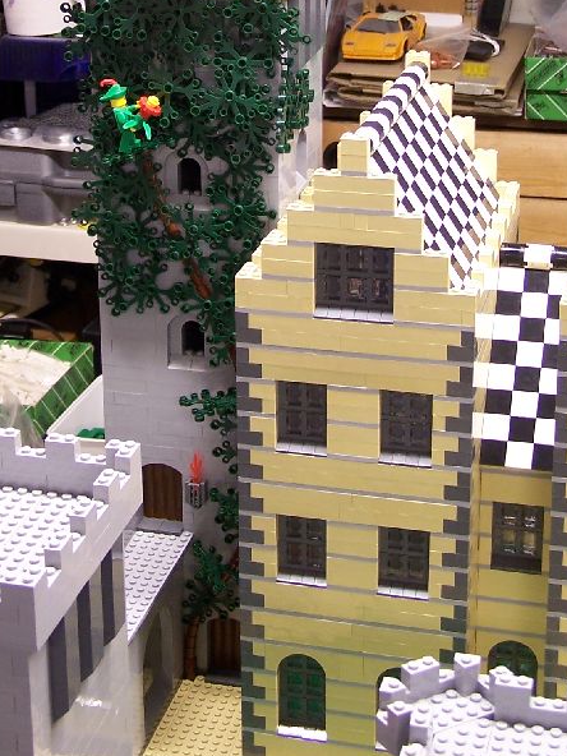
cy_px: 115
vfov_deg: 23.1
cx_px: 194
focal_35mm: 83
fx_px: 1813
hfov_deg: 17.7
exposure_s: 1/4
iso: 80
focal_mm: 8
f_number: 3
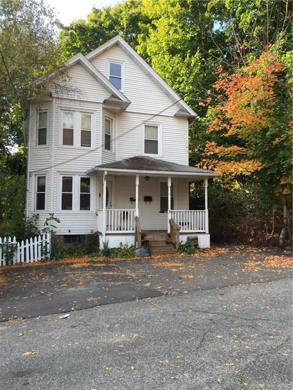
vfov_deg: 61.7
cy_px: 195
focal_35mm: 29
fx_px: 327
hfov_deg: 48.2
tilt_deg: +6.0
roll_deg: +0.7
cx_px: 146
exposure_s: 1/363
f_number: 2.2
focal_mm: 4.15
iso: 32
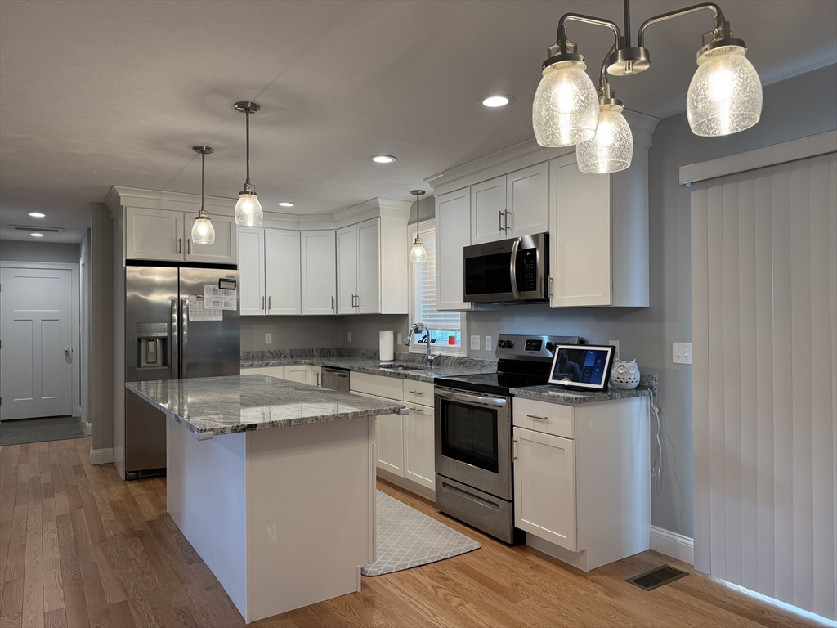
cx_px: 418
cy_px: 314
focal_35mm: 24
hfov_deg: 71.6
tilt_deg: +0.9
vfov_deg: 56.8
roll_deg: +0.5
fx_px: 580
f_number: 1.78
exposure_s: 1/120
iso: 100
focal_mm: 6.76
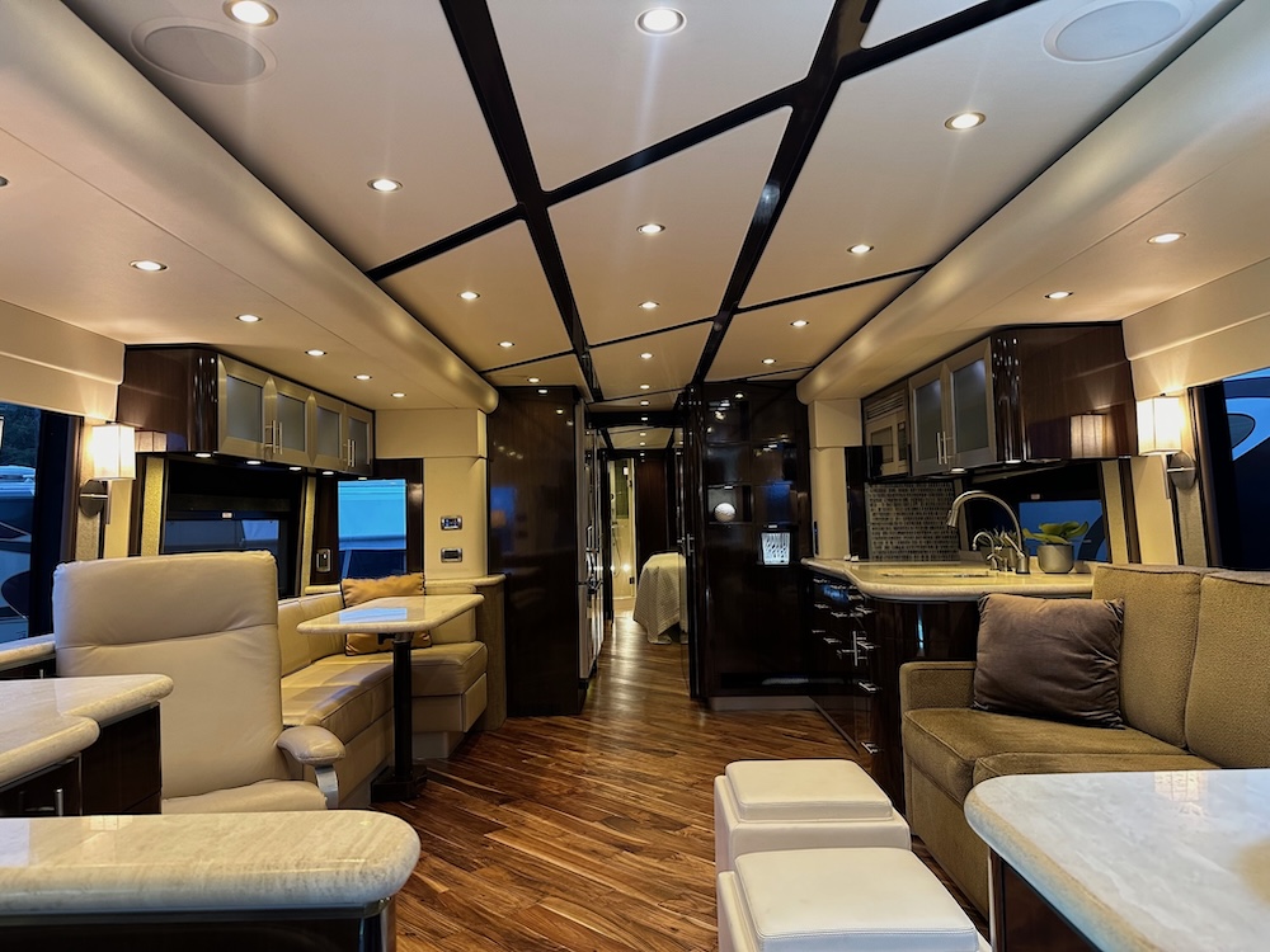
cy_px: 476
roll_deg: +2.0
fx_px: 881
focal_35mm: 24
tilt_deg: +1.8
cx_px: 635
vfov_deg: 56.8
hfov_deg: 71.6
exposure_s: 1/60
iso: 250
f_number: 1.78
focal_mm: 6.86
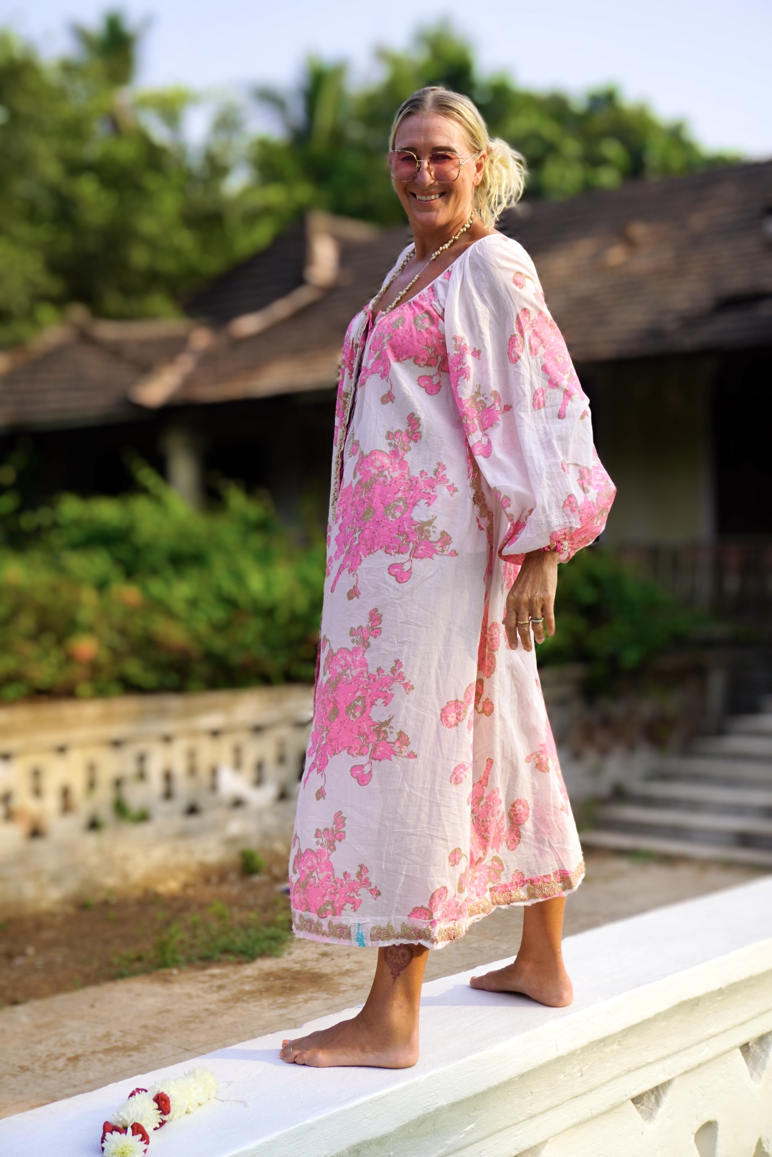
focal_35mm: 50
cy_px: 578
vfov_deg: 40.0
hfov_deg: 27.3
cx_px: 386
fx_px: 1592
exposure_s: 1/400
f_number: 5.6
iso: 100
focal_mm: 33
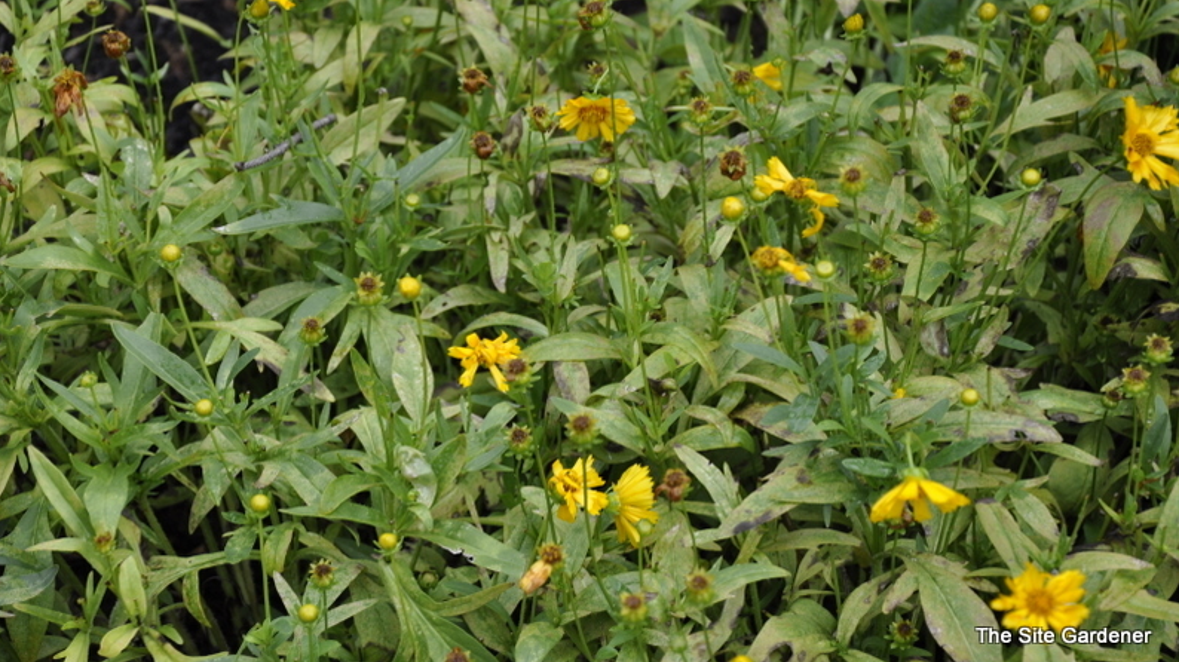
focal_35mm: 135
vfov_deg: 9.0
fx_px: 4204
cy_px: 278
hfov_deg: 16.0
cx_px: 587
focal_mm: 85
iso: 400
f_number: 5.6
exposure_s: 1/320
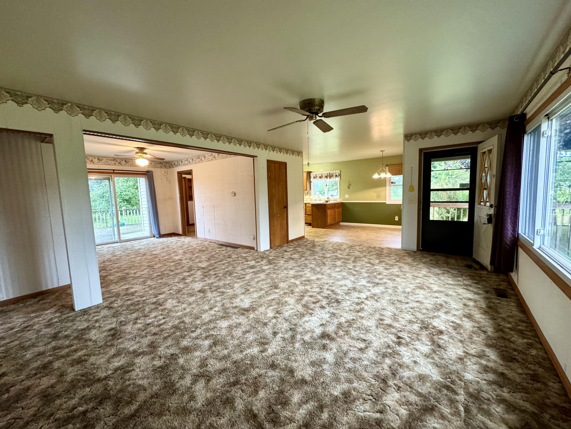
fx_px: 231
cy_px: 214
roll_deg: +1.5
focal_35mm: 14
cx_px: 286
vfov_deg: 85.7
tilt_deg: -5.8
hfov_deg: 102.1
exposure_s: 1/60
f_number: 2.2
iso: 400
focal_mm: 2.22
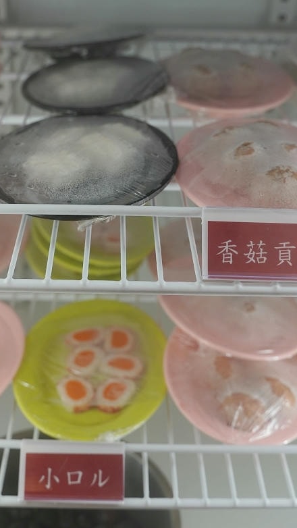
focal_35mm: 45
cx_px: 119
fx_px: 630
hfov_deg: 26.5
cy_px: 259
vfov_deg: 45.5
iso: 200
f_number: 4
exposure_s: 1/60
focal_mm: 28
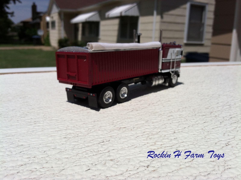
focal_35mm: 35
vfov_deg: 40.6
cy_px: 90
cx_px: 120
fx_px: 243
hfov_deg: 52.7
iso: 80
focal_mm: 3.85
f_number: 2.8
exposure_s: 1/5000
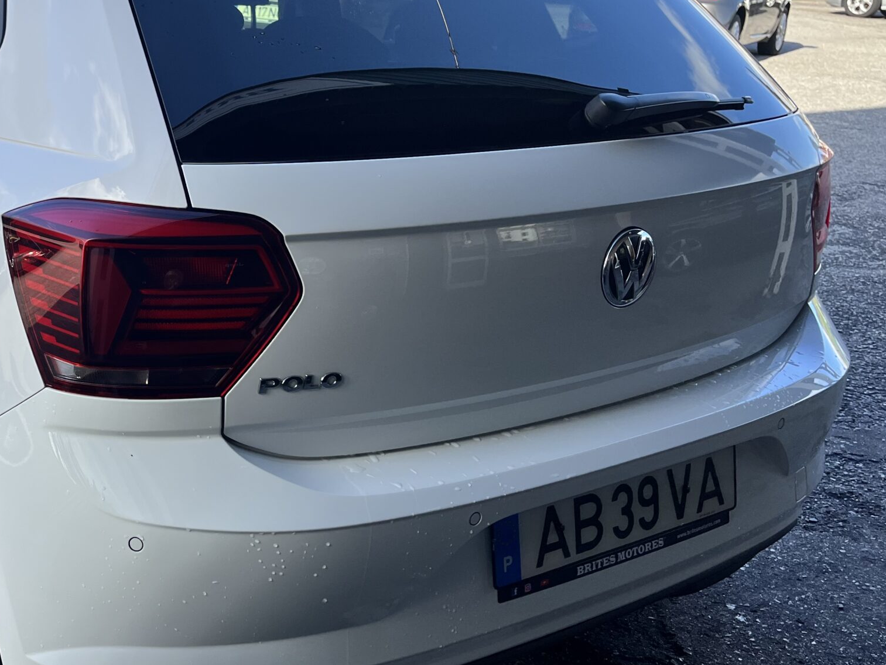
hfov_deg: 41.0
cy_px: 267
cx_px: 169
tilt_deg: -17.3
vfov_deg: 32.8
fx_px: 1126
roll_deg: -4.1
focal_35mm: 44
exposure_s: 1/845
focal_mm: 5.1
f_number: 1.6
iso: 50
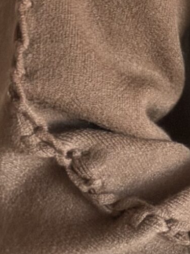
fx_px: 1807
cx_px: 333
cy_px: 45
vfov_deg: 8.0
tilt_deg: -30.9
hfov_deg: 5.9
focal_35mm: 247
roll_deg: -12.3
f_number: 1.78
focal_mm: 6.76
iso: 500
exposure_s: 1/36
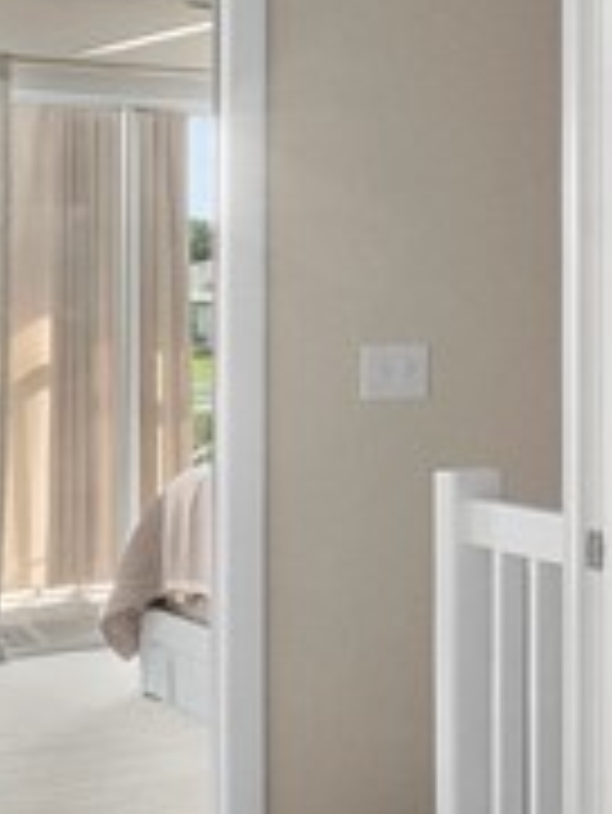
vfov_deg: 28.1
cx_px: 1739
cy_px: 310
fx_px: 1625
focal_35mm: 69
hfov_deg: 12.2
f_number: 11
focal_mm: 12
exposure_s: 1/6
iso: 2000
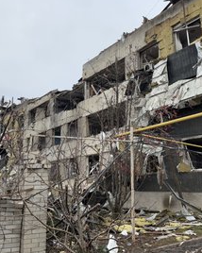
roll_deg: +0.5
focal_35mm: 35
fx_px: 262
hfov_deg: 42.2
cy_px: 130
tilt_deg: +12.3
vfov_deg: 51.6
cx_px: 108
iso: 80
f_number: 1.78
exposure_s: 1/433
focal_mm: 6.76
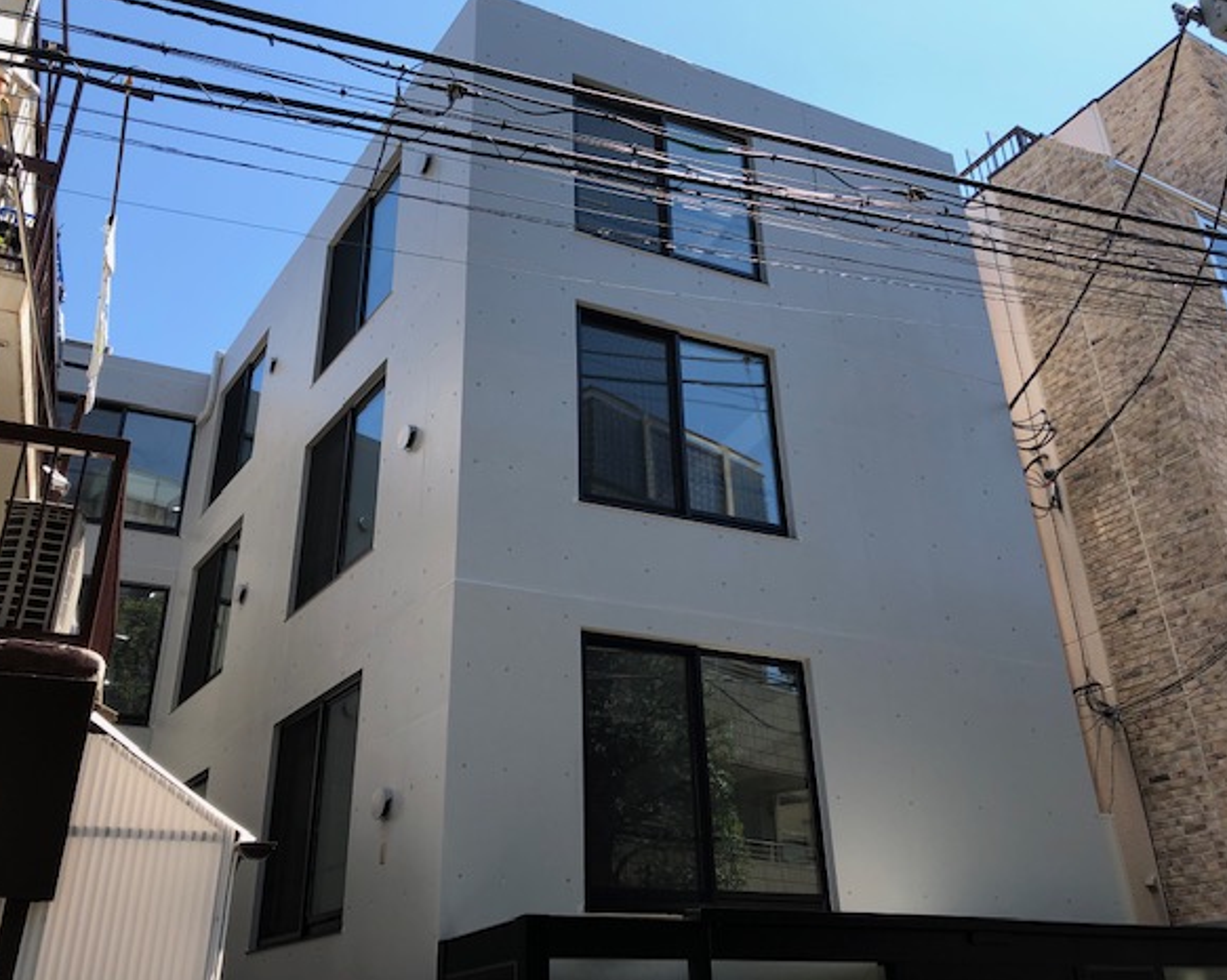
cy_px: 492
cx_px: 608
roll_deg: +0.3
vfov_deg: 48.5
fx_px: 1089
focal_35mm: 30
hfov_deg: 58.8
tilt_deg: +28.1
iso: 20
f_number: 1.8
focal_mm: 3.99
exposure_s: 1/676
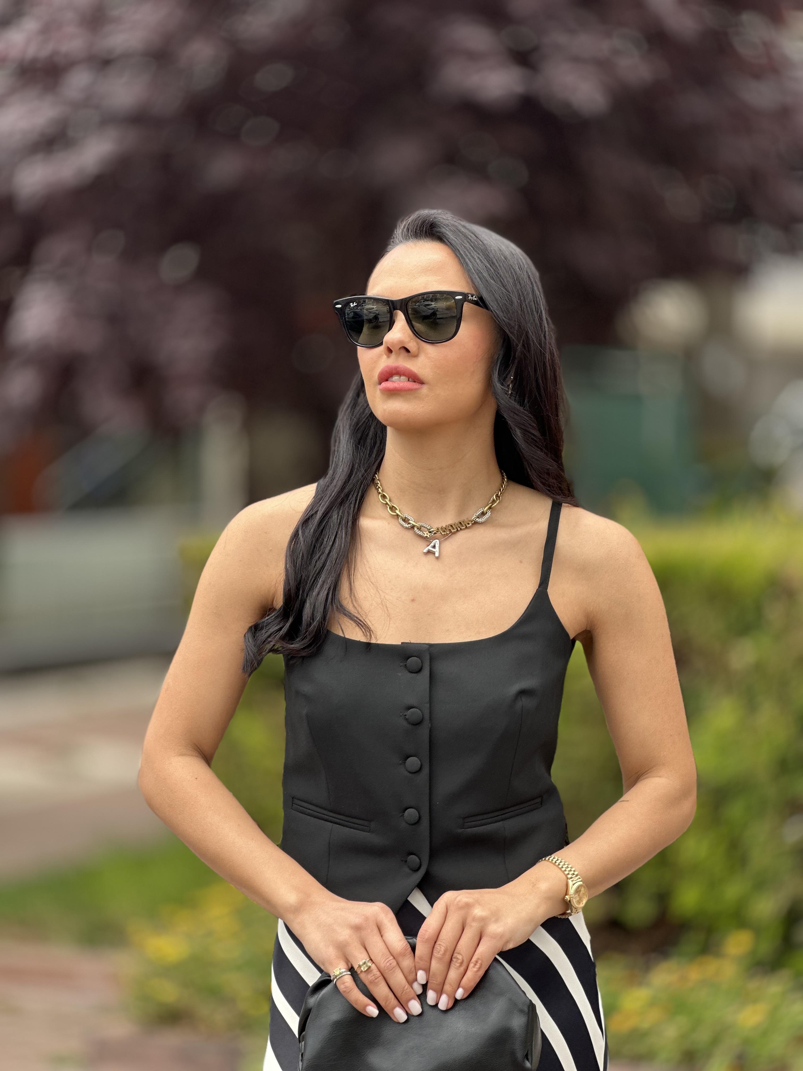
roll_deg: -2.0
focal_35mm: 77
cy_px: 536
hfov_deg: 19.1
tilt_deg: -3.7
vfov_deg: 25.3
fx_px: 2382
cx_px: 402
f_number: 2.8
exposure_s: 1/131
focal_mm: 9
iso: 20
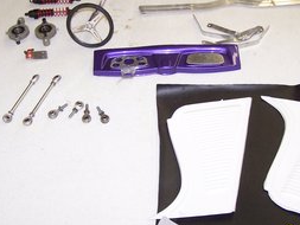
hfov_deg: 32.1
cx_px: 167
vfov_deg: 24.4
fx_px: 520
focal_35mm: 60
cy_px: 102
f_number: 2.8
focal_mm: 6.3
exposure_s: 1/60
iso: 140
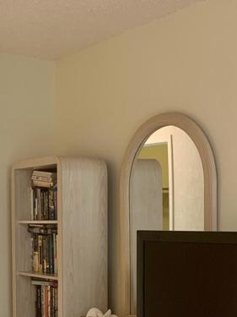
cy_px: 284
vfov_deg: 26.5
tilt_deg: -4.3
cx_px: 74
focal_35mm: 71
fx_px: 649
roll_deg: +0.1
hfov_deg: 20.6
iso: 160
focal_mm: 4.25
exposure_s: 1/60
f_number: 1.8
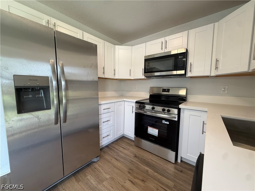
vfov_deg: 85.7
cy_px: 96
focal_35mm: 14
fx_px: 103
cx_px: 128
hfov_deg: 102.1
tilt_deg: -6.1
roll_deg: -1.2
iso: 160
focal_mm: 2.22
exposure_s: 1/120
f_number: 2.2
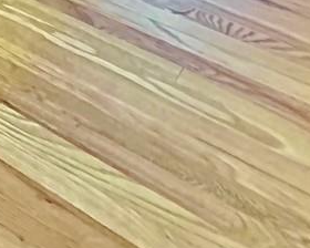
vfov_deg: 12.9
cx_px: -192
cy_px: -403
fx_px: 716
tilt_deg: -2.9
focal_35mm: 78
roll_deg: -0.7
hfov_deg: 20.0
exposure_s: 1/41
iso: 1250
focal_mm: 2.22
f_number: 2.2
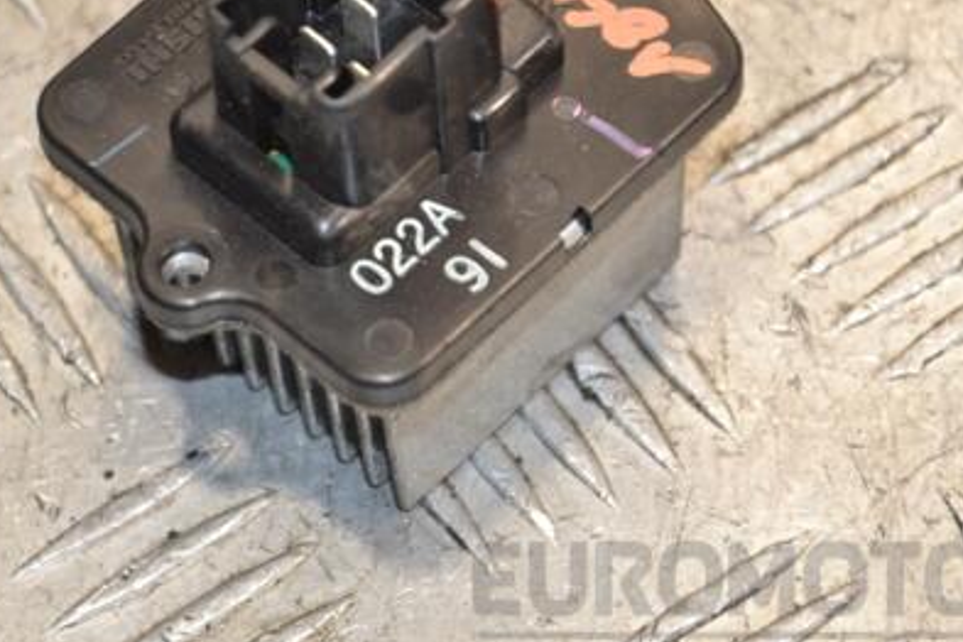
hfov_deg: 8.6
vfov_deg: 5.7
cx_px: 426
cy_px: 252
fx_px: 6440
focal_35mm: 241
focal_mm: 105
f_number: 5.6
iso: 800
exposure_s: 1/125
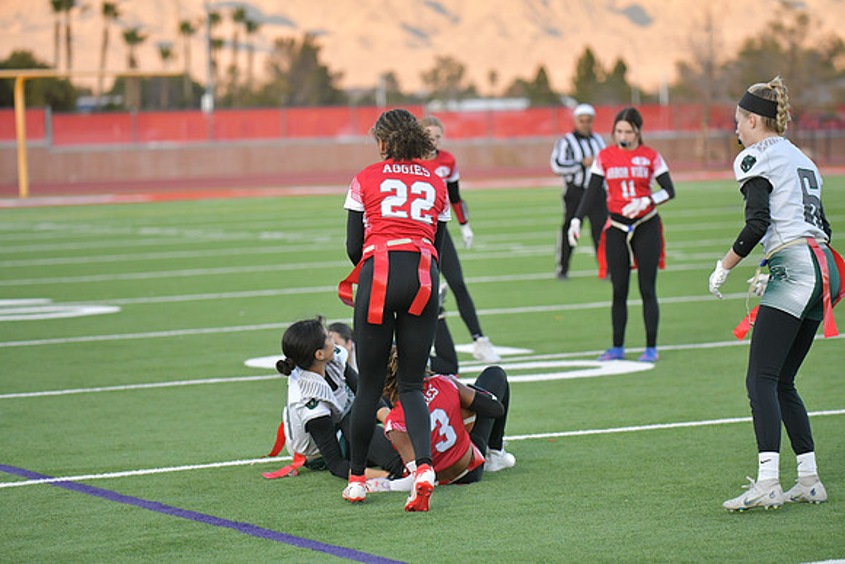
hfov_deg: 14.7
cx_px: 422
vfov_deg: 9.8
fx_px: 3287
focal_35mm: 140
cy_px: 282
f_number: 2.8
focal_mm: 140
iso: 2000
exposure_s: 1/3200
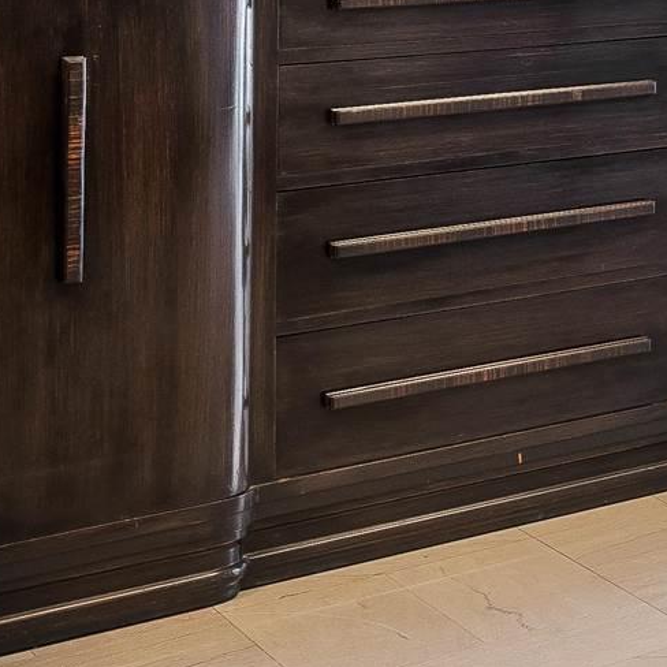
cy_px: -202
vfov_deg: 17.8
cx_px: 1796
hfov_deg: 12.5
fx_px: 1984
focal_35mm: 91
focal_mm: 17
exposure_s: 3.2
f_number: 10
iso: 100
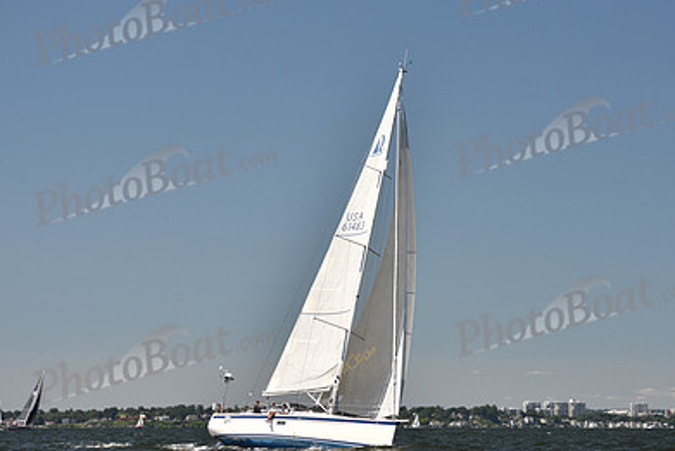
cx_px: 368
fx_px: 2363
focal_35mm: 126
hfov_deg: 16.3
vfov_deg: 10.9
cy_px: 246
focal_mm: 85
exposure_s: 1/1600
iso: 250
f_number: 3.5
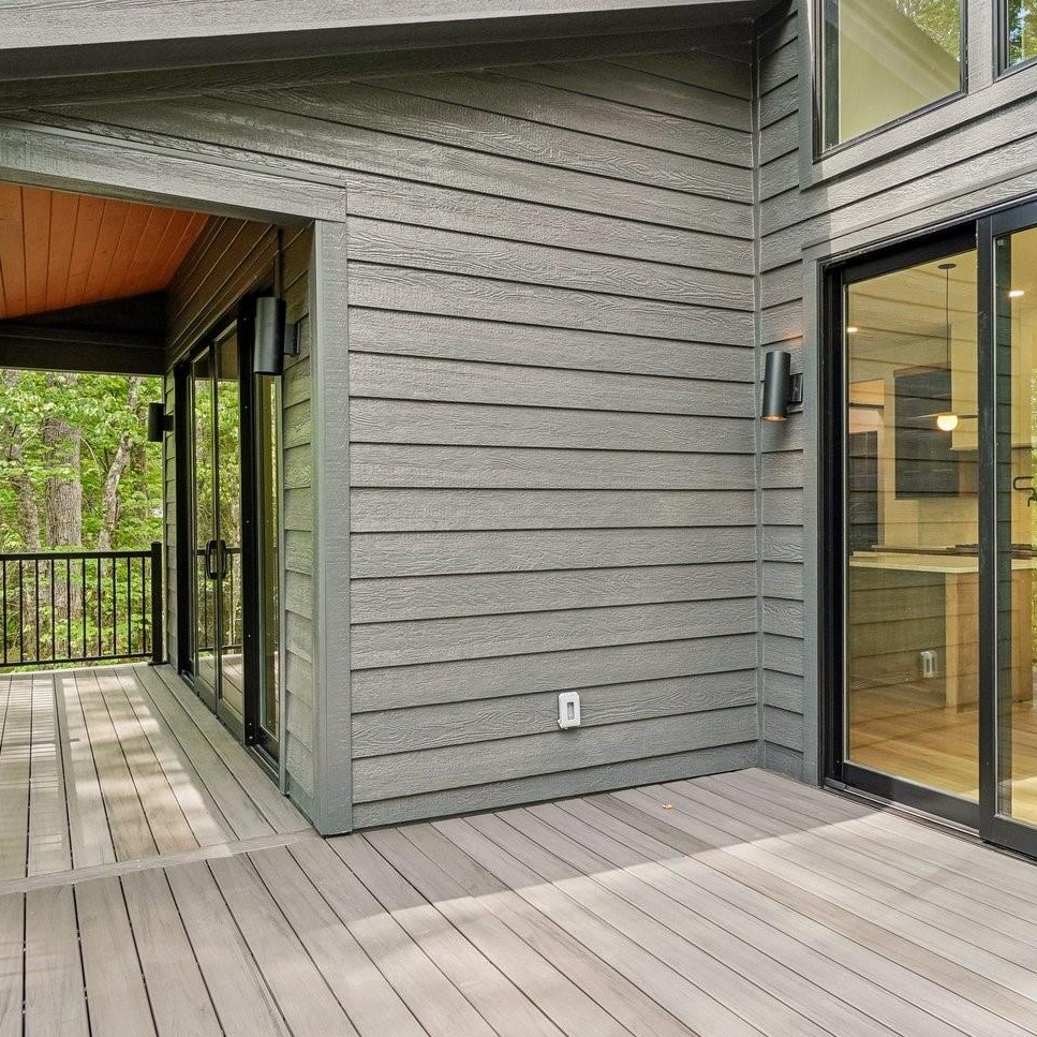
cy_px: 520
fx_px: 915
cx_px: 603
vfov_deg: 59.1
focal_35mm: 27
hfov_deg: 58.8
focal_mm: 10
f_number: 8
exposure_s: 1/30
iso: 200
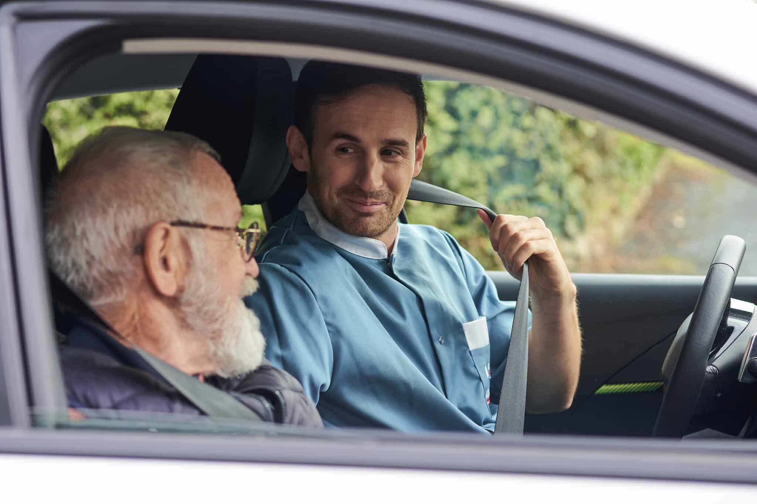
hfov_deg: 24.8
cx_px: 378
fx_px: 1724
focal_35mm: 82
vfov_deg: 16.6
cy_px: 252
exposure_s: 1/500
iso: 250
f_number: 2.8
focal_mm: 55
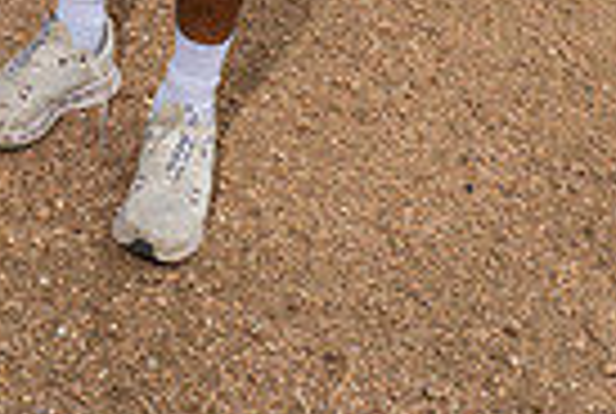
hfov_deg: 21.3
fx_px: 1629
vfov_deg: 12.1
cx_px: 171
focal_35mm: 95
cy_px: -522
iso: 100
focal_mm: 29
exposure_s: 1/250
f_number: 8
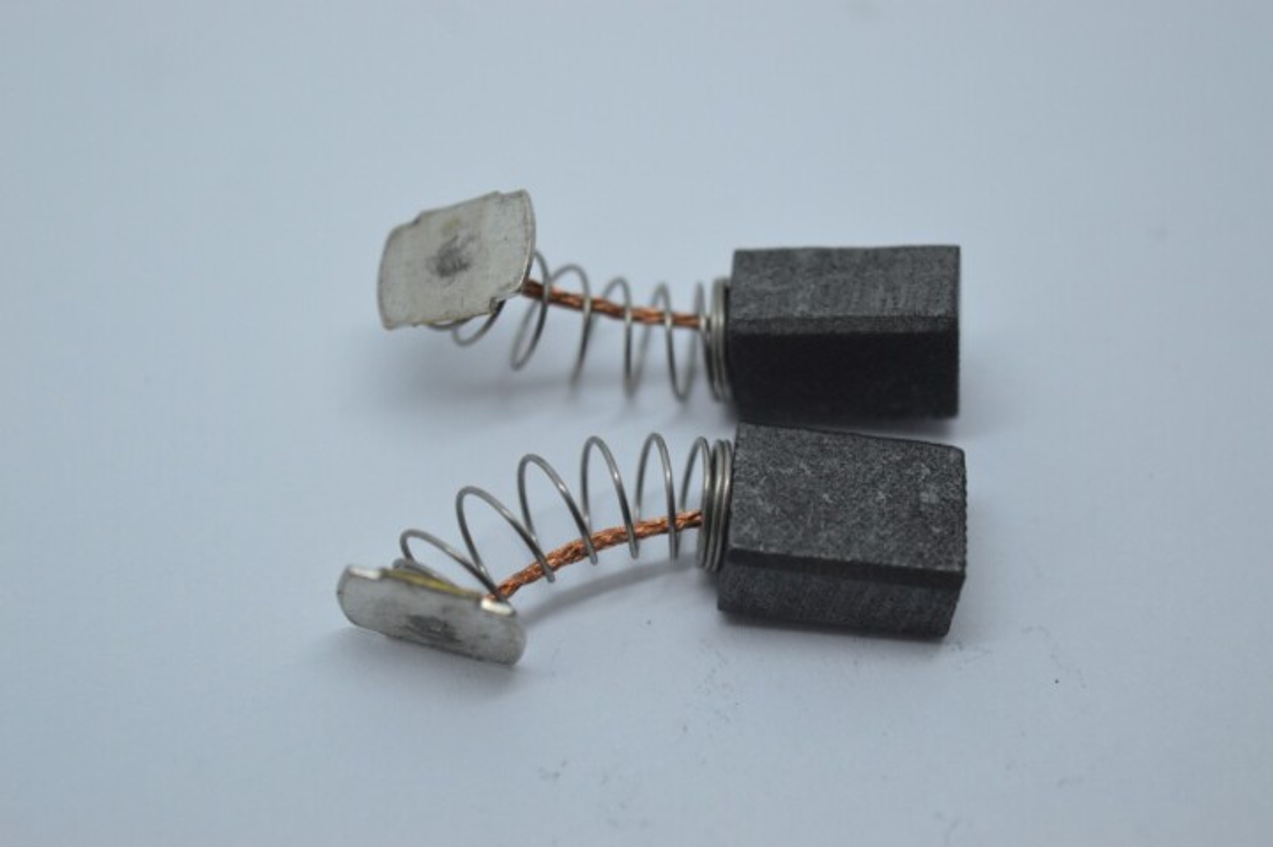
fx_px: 2915
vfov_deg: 16.5
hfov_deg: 24.6
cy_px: 424
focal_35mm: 82
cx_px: 636
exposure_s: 1/100
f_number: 5.6
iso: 400
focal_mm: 55
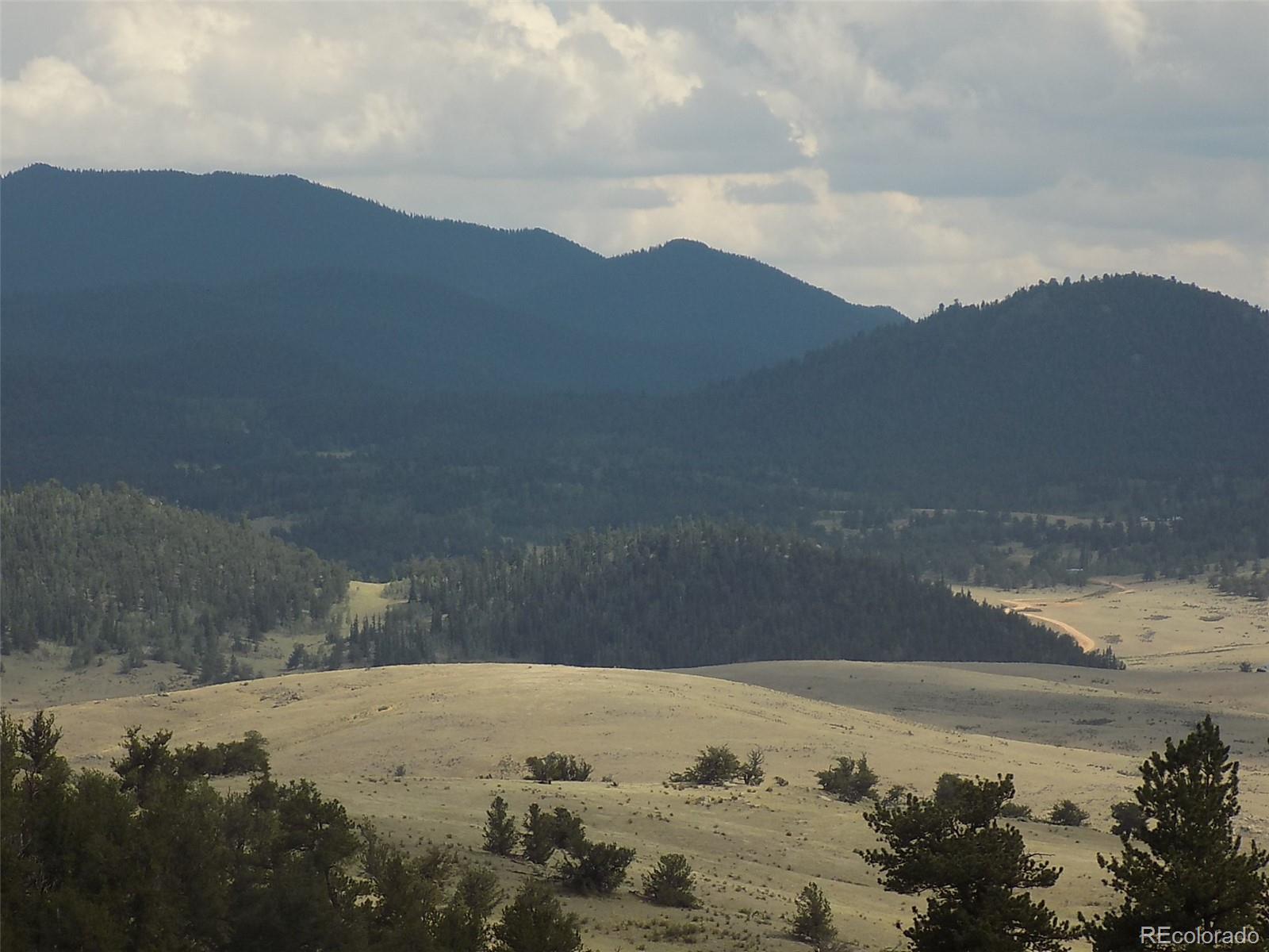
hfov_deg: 8.4
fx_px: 8615
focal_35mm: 235
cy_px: 476
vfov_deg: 6.3
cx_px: 634
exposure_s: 1/400
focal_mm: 41.8
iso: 80
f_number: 5.6
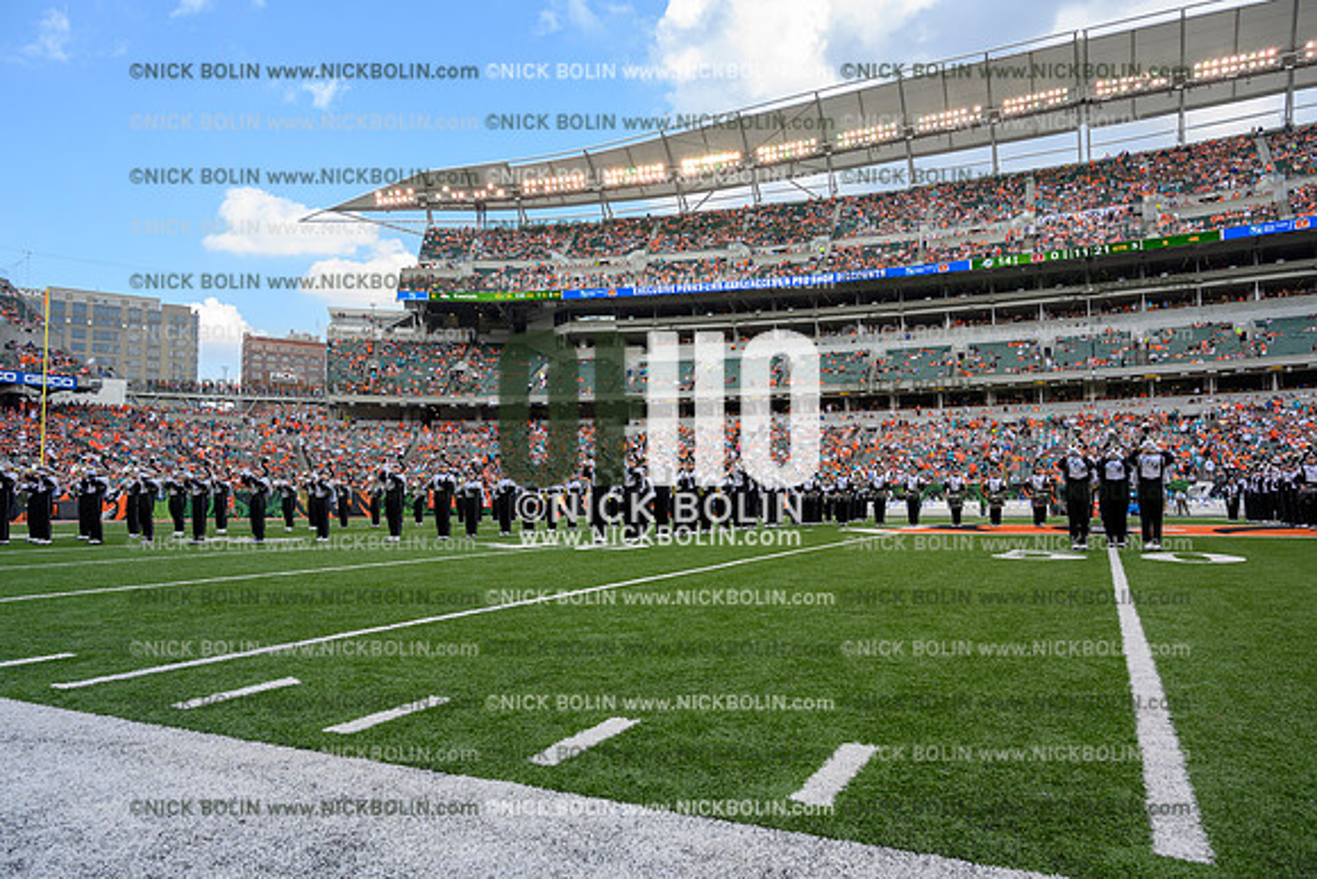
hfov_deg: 73.7
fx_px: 878
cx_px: 658
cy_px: 440
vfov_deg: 53.2
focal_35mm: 24
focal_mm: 24
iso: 80
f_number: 7.1
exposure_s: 1/80
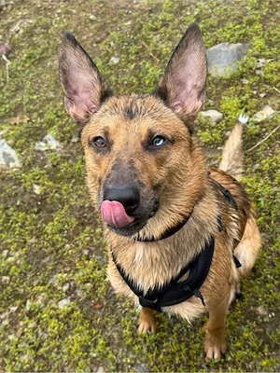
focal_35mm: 48
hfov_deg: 30.3
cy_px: 186
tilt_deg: -55.7
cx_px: 140
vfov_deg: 39.7
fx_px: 518
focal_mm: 6.76
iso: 64
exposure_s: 1/672
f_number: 1.78
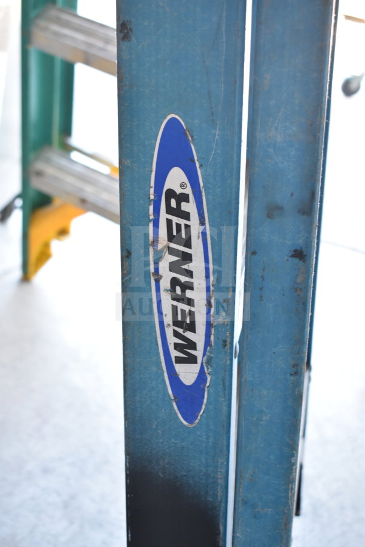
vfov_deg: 38.9
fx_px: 776
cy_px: 274
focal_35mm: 51
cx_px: 182
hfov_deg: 26.5
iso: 1000
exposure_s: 1/50
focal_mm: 34
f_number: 4.5
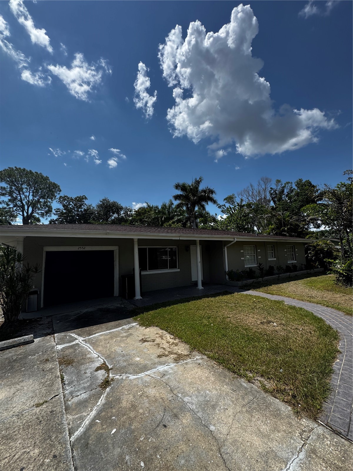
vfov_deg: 102.1
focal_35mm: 14
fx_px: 190
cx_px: 176
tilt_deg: +7.1
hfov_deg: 85.7
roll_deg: +2.6
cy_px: 236
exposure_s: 1/2208
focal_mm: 2.22
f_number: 2.2
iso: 50
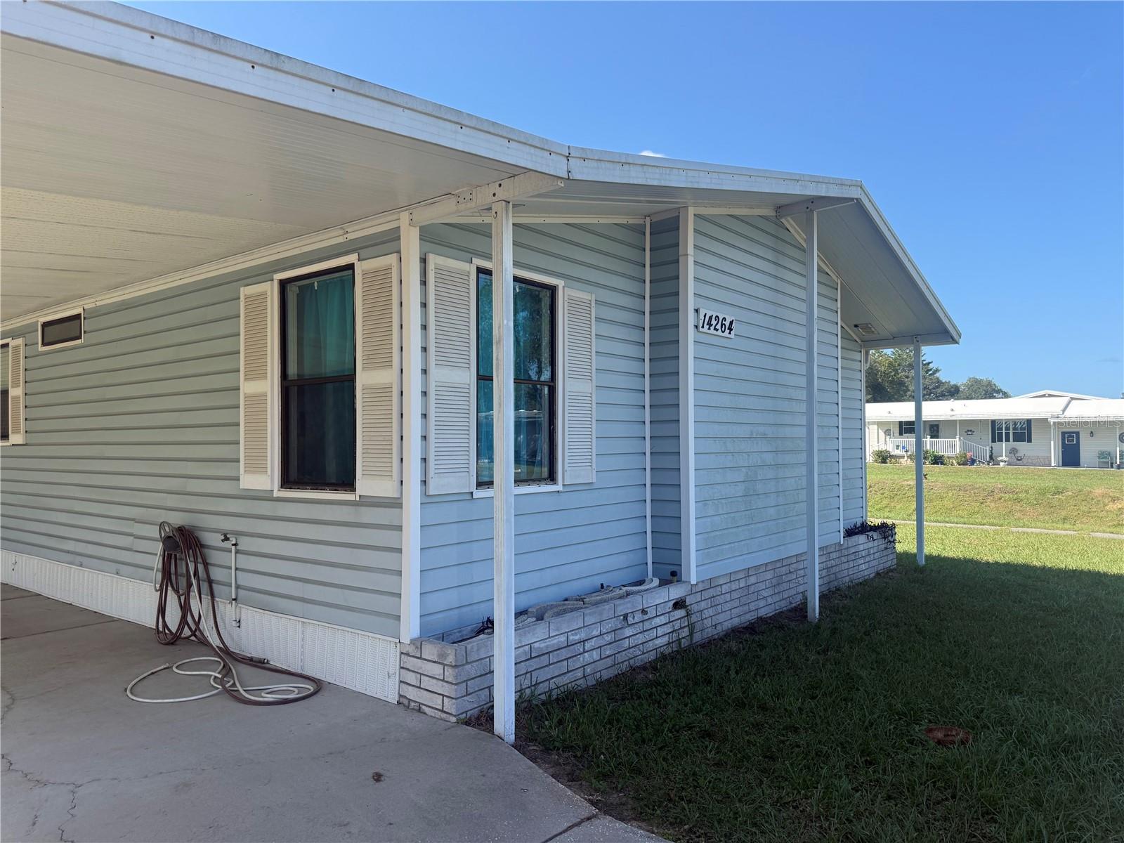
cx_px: 562
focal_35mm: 24
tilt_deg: +1.2
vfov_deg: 56.8
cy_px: 422
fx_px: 779
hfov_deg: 71.6
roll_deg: +0.0
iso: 100
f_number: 1.78
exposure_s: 1/2525
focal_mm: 6.76
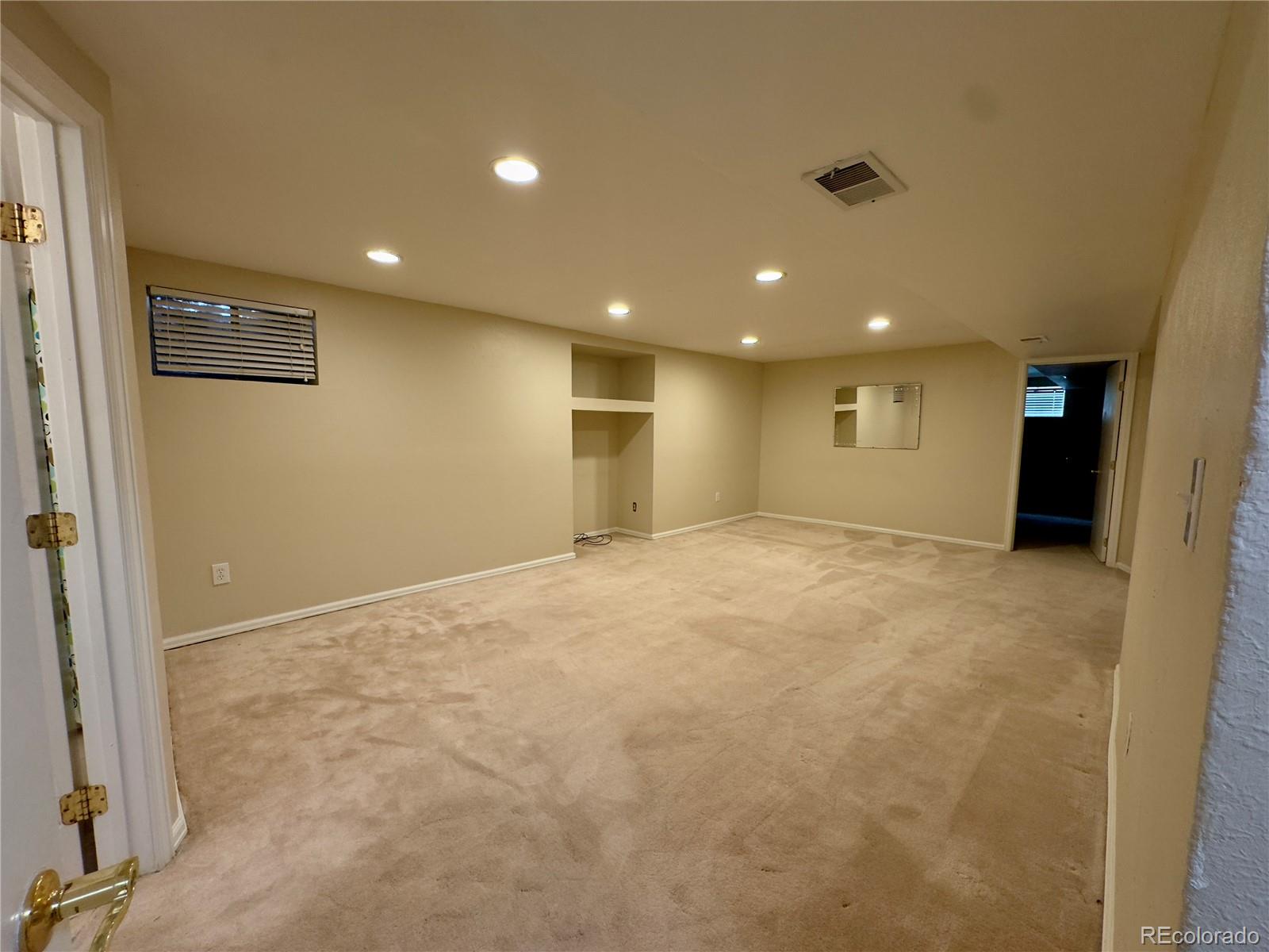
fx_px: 513
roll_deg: -0.4
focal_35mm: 14
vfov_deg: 85.7
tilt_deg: -6.5
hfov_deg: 102.1
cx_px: 634
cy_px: 476
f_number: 2.2
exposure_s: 1/60
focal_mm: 2.22
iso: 160
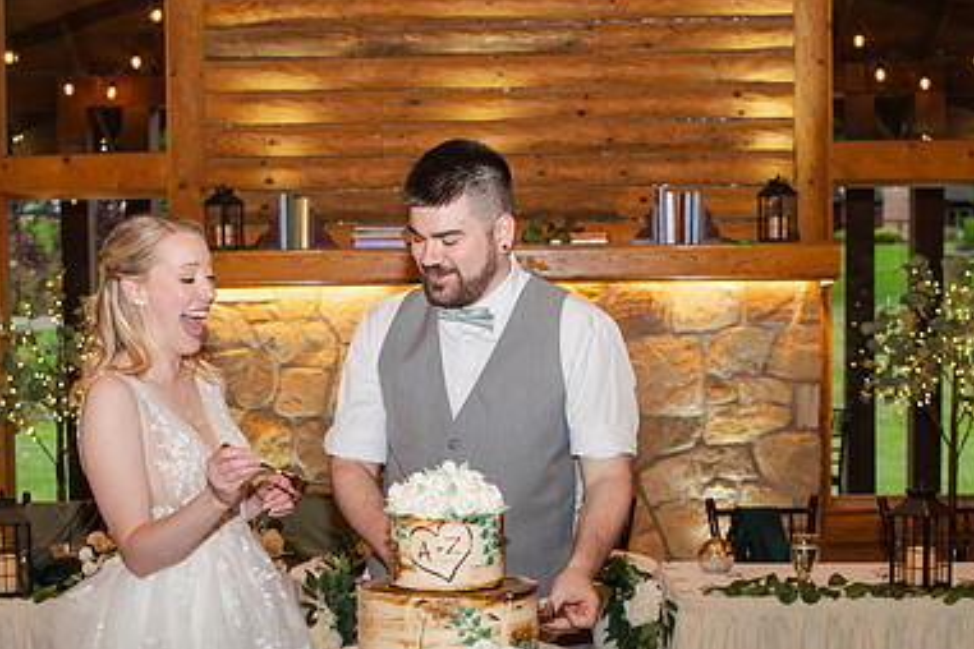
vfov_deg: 21.0
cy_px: 517
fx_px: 1731
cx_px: 420
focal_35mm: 64
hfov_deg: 31.4
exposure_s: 1/200
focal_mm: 35
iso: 800
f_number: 3.2
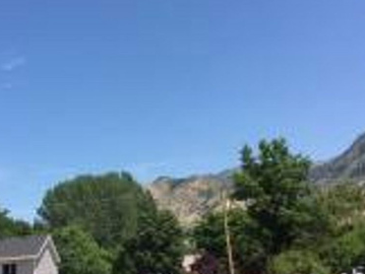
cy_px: 147
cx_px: 128
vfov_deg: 29.1
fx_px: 527
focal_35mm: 50
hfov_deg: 37.9
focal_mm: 4.15
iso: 32
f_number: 2.2
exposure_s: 1/1582
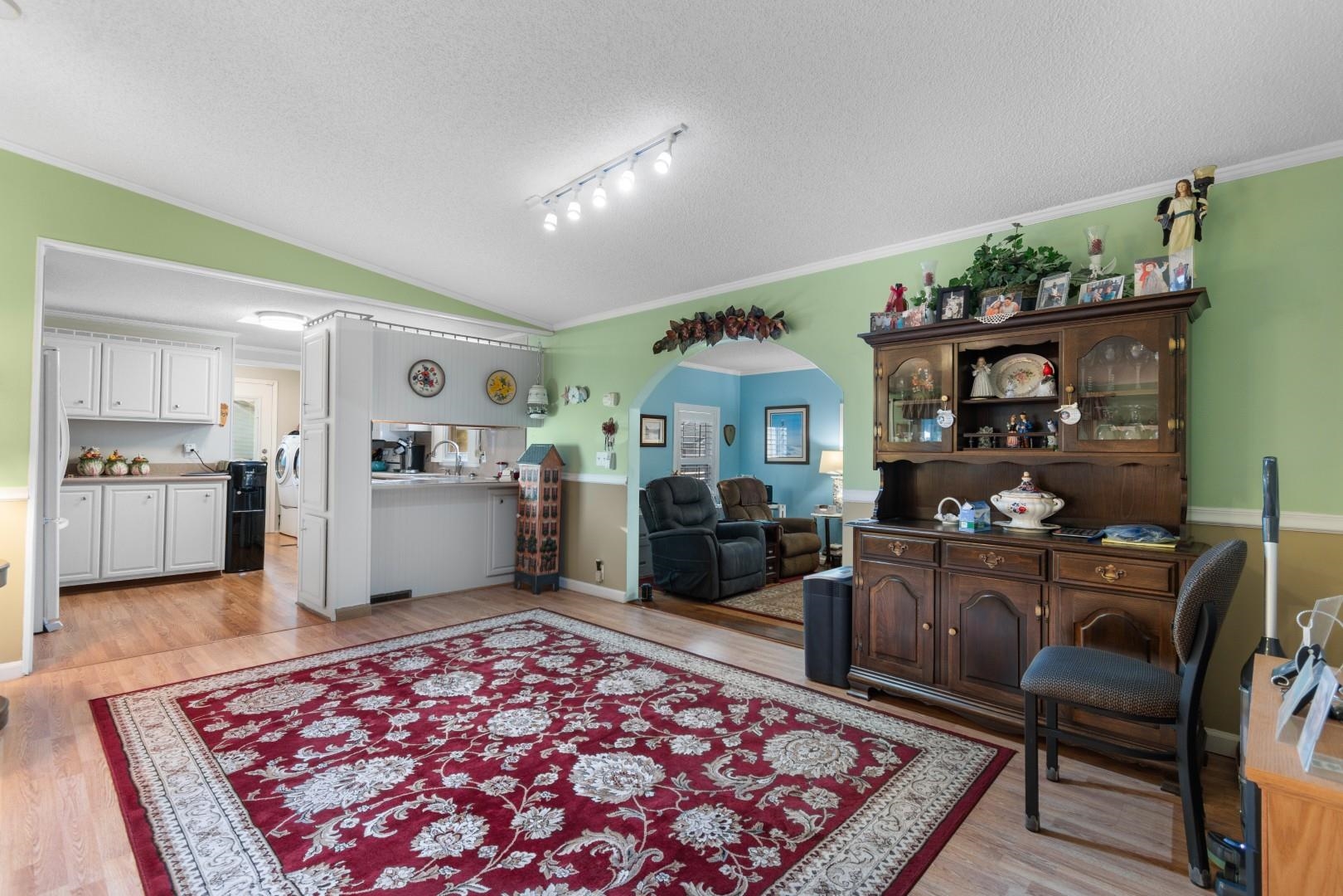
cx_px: 672
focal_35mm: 15
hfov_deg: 100.4
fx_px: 560
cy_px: 448
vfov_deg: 77.3
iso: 100
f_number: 4.5
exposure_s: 1/1.25
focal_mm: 10
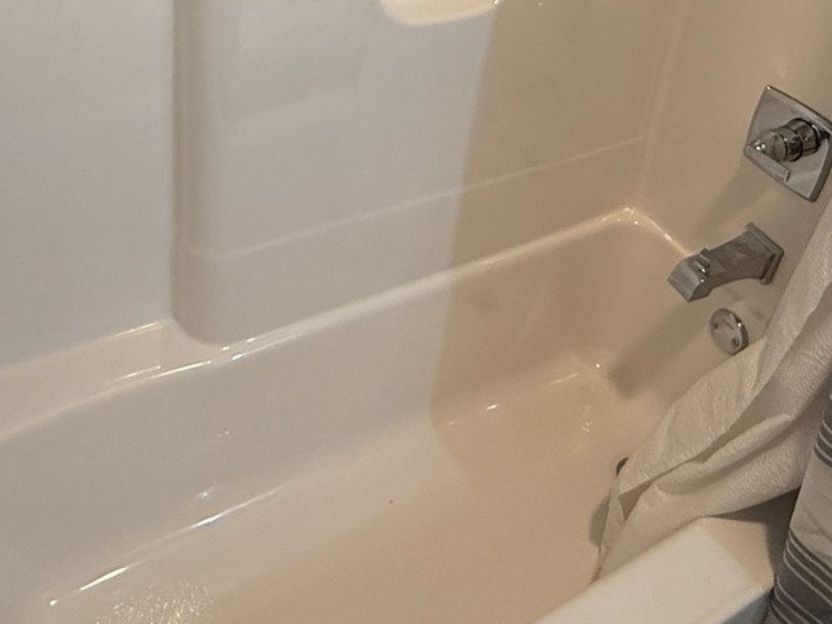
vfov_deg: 34.7
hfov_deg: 51.3
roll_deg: -6.5
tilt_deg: -20.3
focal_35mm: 36
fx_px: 866
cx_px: 423
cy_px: -45
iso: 250
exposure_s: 1/120
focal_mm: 2.22
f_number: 2.2
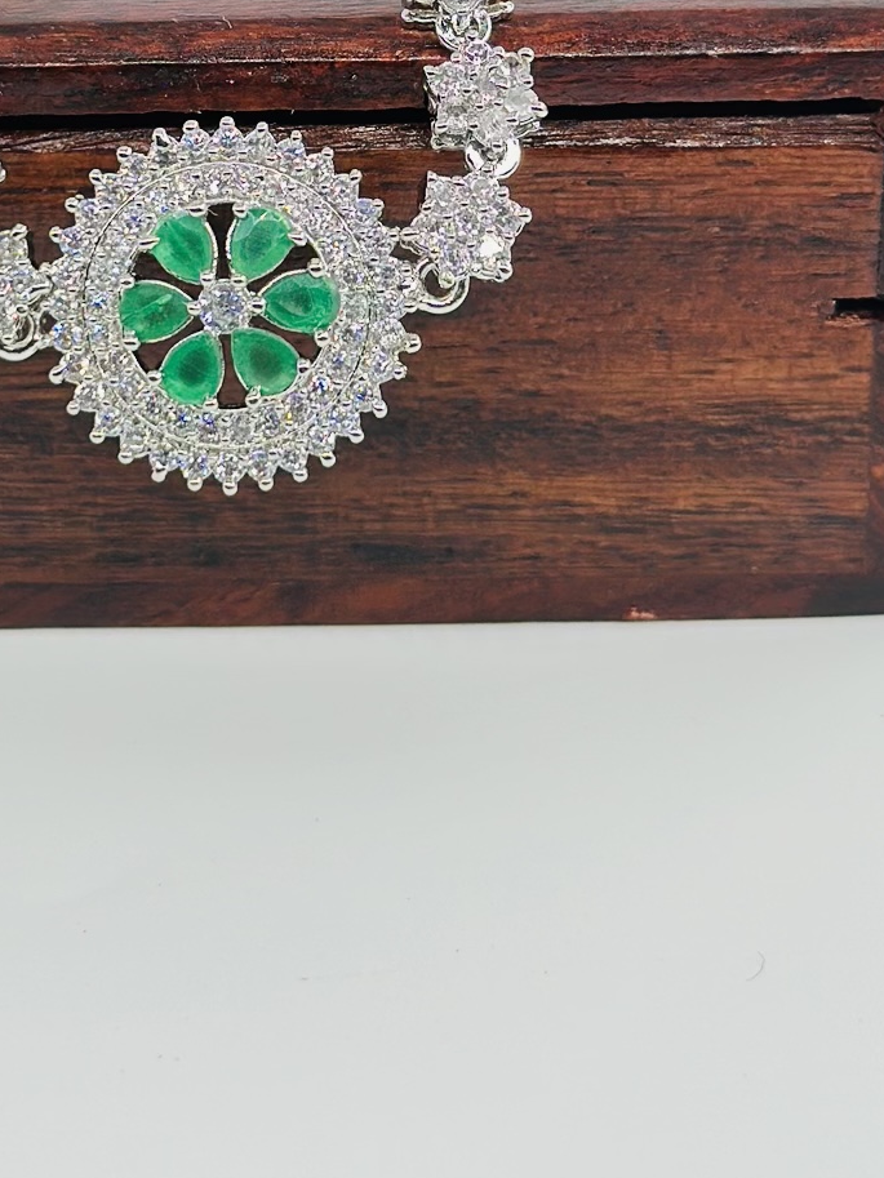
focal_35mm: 106
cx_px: 286
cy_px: 0
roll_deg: -1.0
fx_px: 3608
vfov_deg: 18.1
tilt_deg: -23.4
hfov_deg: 13.9
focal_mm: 6.86
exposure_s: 1/508
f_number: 1.78
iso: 80
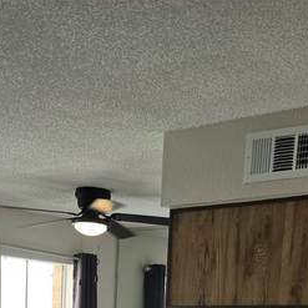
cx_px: 82
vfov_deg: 19.4
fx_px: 795
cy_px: 448
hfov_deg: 21.8
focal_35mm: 79
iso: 32
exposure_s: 1/120
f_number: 1.8
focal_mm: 5.4
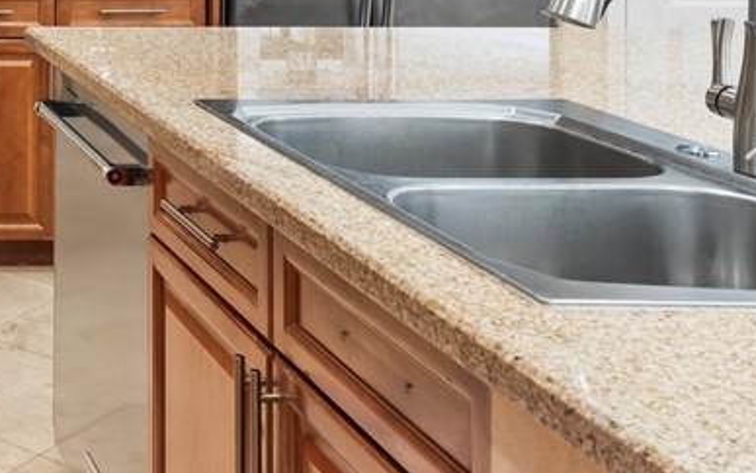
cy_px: -160
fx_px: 1298
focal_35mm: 63
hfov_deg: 26.4
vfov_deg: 19.0
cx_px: -281
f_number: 8
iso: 400
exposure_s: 1/8
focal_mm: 22
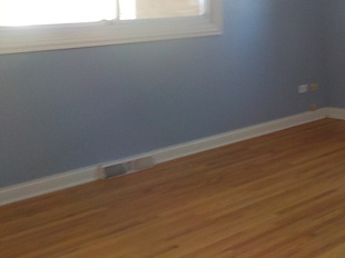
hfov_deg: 29.7
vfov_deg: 23.1
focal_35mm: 62
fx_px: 617
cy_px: 31
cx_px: 321
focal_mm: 4.1
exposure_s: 1/30
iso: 200
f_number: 3.3
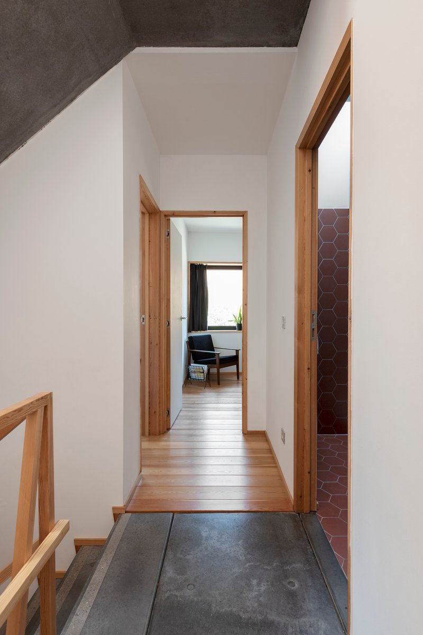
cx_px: 212
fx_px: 335
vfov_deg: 86.9
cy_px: 318
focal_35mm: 19
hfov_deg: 64.6
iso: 320
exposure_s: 1/6
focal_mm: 19
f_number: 8
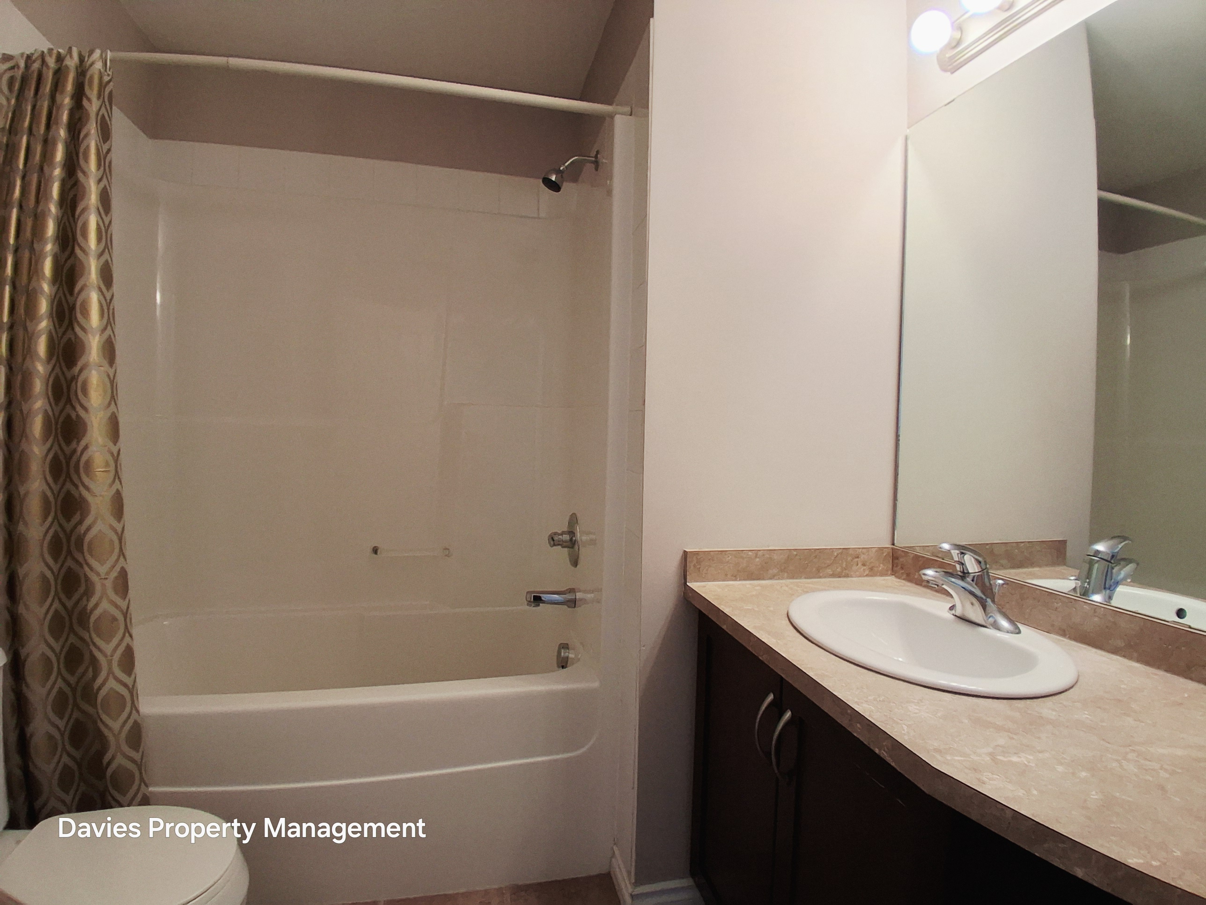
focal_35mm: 17
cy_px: 452
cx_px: 603
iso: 125
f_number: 2.2
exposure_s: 1/60
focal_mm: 1.4
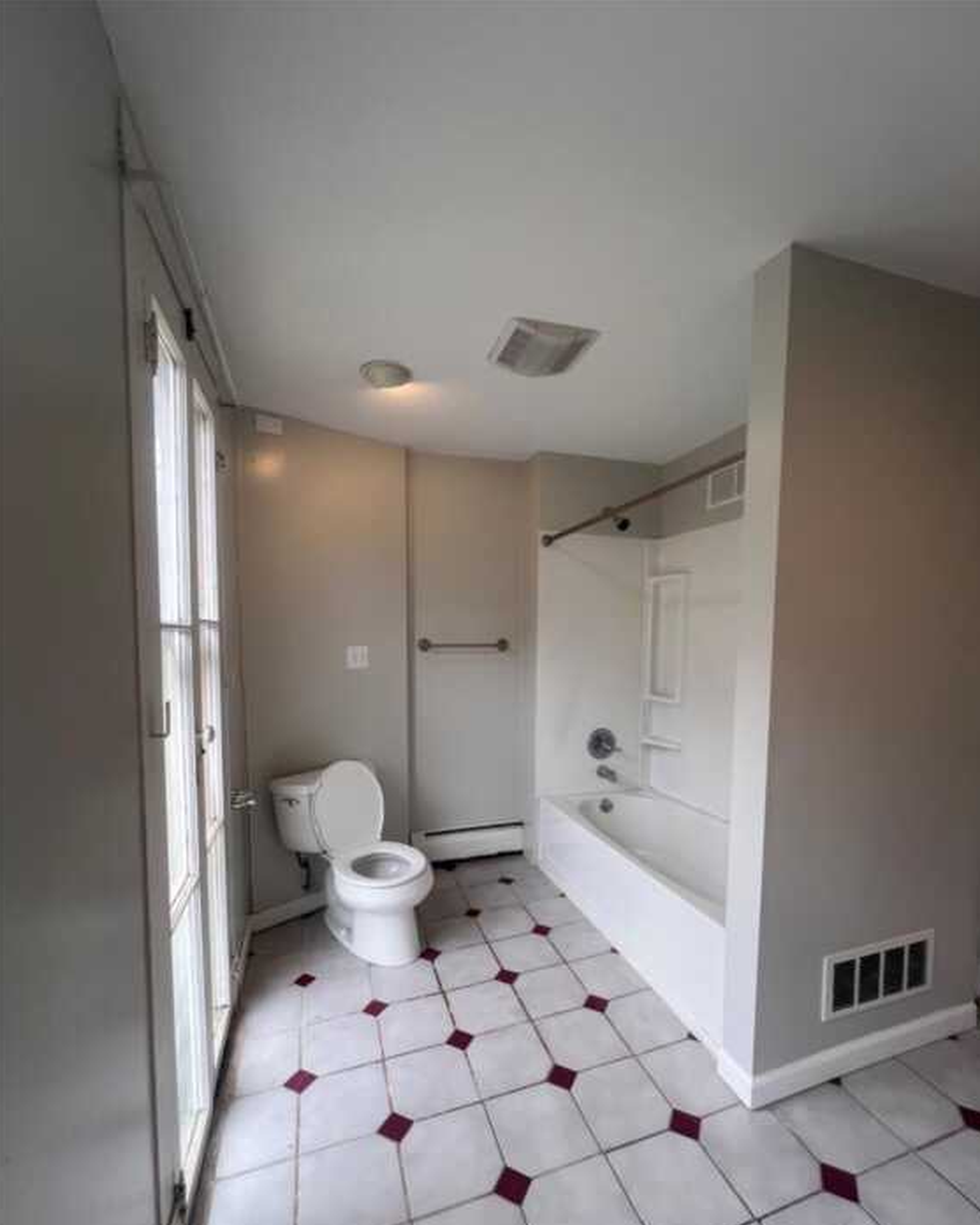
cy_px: 674
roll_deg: -0.4
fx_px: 507
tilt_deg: -3.4
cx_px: 498
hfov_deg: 88.0
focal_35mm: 14
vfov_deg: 100.4
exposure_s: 1/99
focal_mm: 1.57
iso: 64
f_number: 1.8
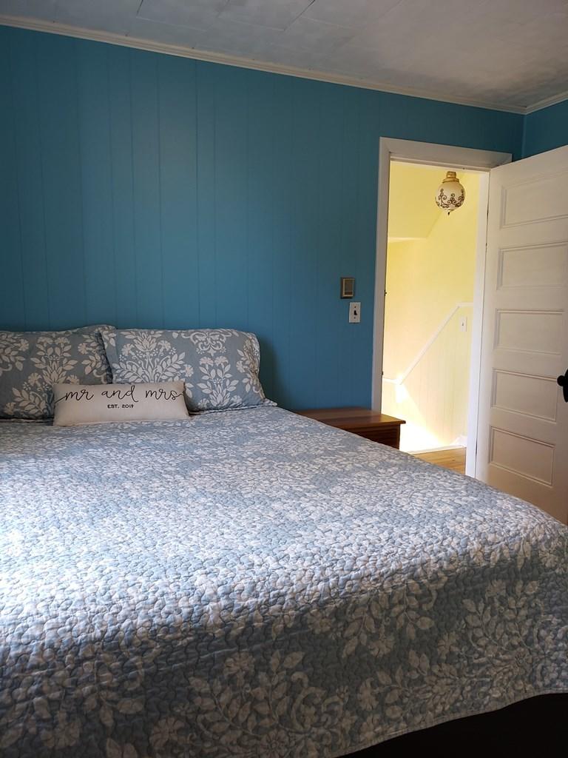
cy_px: 379
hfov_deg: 53.1
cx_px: 284
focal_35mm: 26
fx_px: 569
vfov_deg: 67.3
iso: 200
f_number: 2.4
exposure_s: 1/60
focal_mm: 4.3
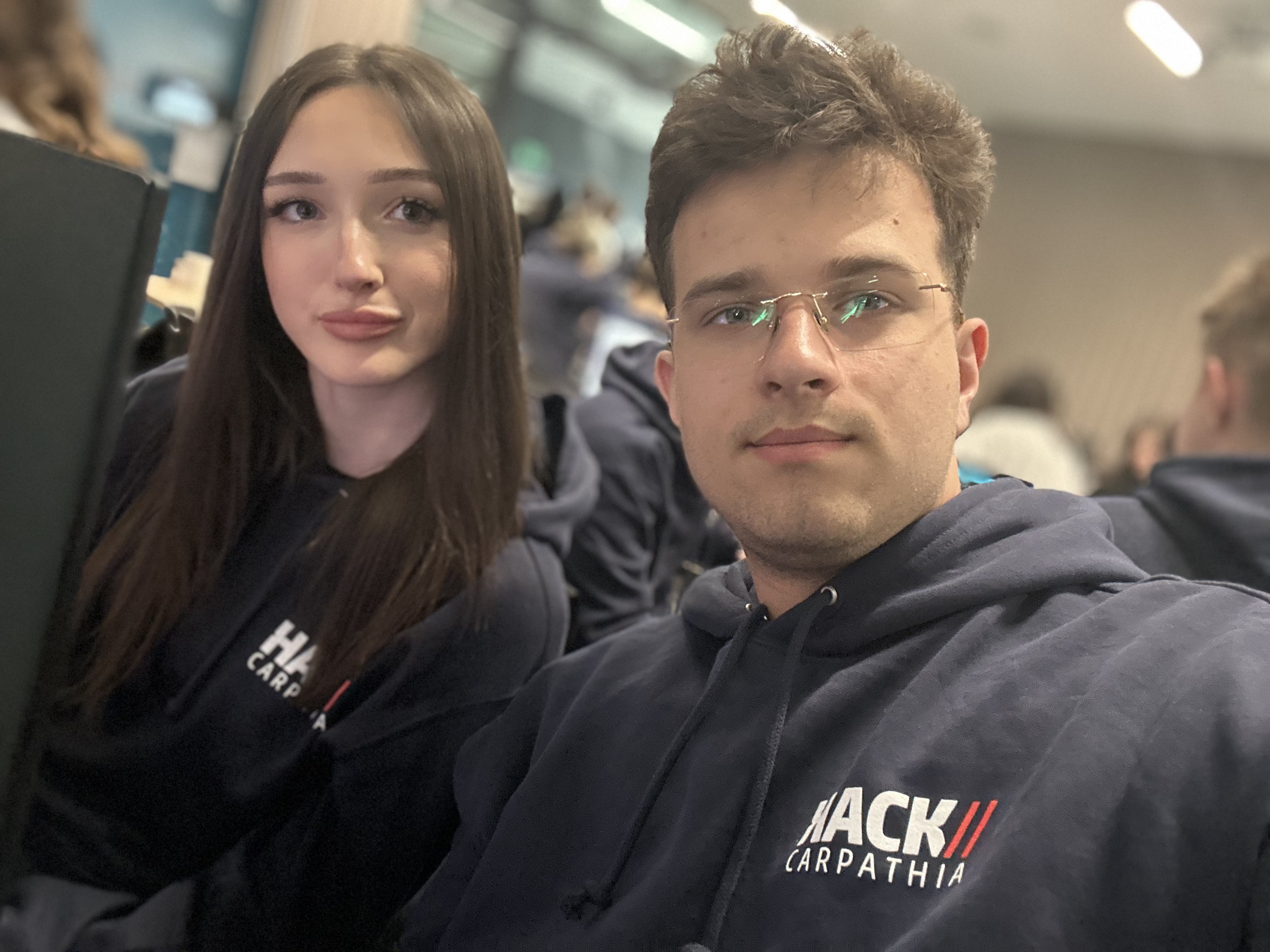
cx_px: 635
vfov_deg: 46.8
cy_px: 476
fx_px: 1101
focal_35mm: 30
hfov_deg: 60.0
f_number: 1.9
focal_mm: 2.69
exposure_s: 1/55
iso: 320
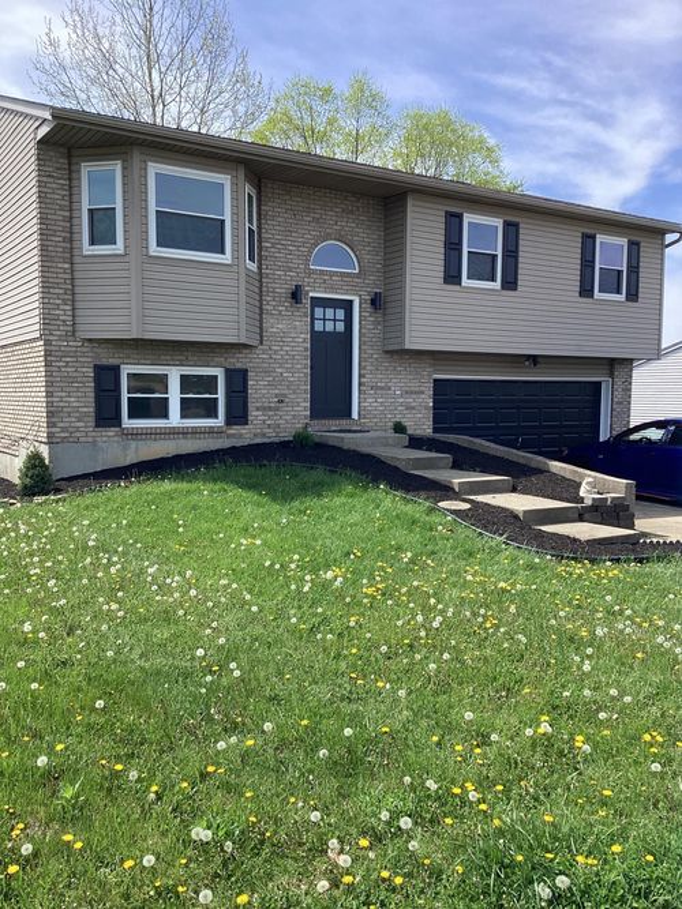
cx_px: 341
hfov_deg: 45.4
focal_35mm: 31
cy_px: 454
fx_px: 815
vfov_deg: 58.4
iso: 25
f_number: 2.4
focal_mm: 3.3
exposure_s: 1/657
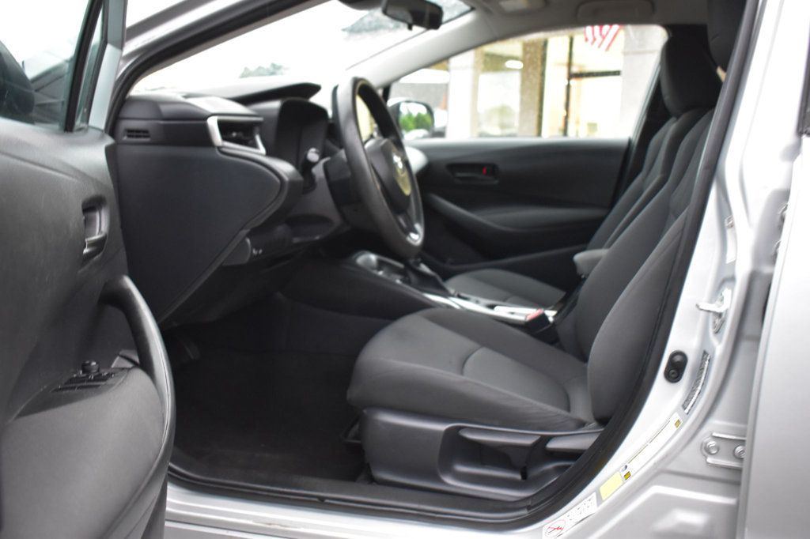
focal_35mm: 36
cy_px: 270
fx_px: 810
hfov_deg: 53.1
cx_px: 405
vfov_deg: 36.8
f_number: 3.8
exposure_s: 1/15
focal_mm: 24
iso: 1600
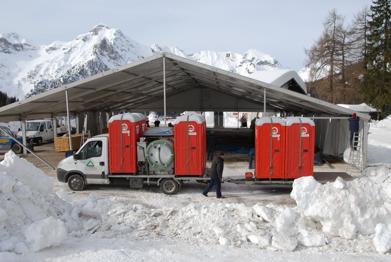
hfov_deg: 53.1
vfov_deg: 37.0
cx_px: 196
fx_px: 391
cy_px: 131
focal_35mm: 36
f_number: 8
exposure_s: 1/250
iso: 125
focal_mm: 24
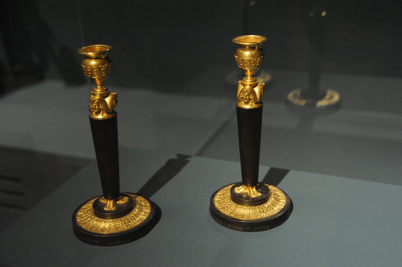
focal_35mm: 52
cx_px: 201
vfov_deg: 25.9
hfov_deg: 38.2
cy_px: 134
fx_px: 580
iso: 6400
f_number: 5.6
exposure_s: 1/250
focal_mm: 52
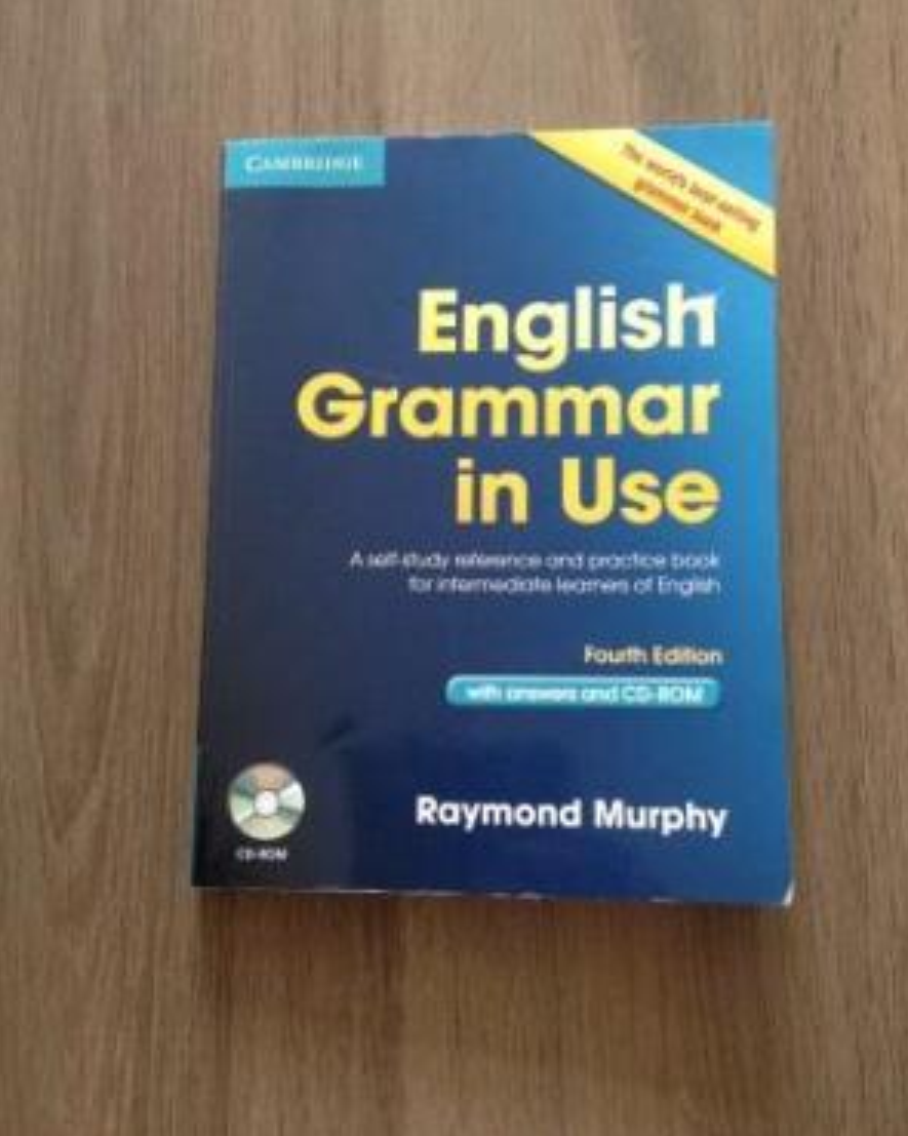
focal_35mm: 37
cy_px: 557
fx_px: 1243
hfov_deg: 40.1
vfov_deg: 49.1
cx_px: 456
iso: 125
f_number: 2.4
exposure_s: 1/20
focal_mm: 4.28
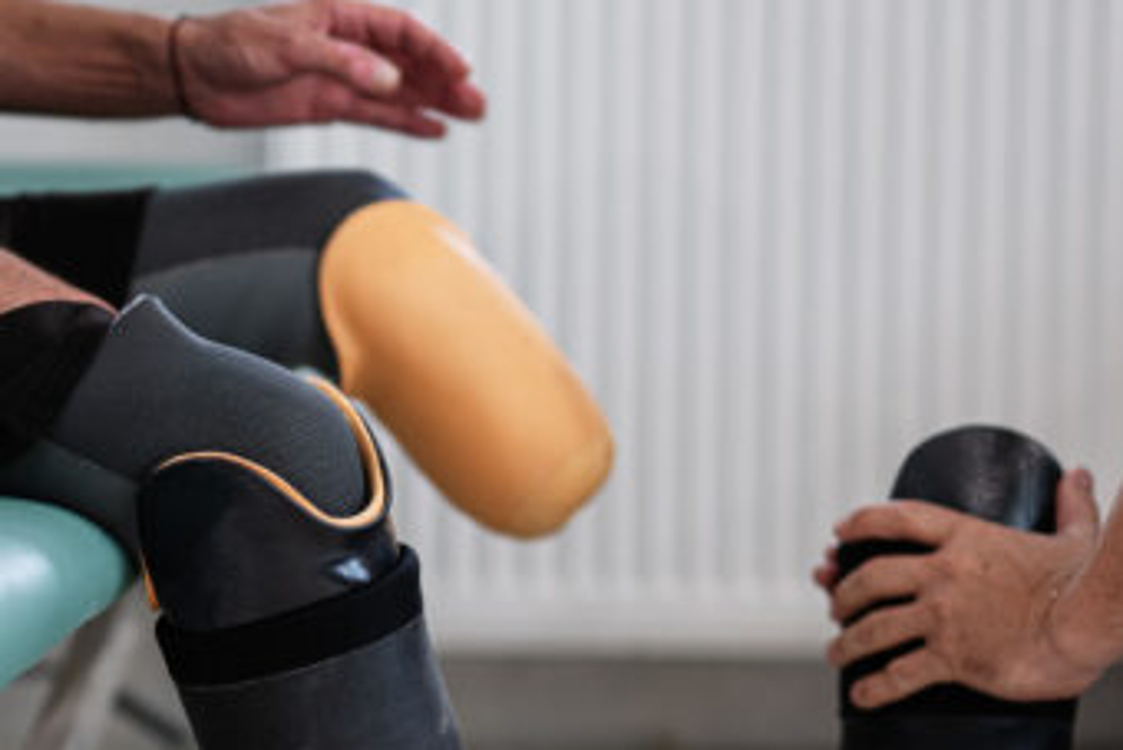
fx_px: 3526
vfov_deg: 12.0
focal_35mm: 113
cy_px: 760
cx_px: 396
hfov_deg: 18.1
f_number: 1.2
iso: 200
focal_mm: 50
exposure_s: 1/80
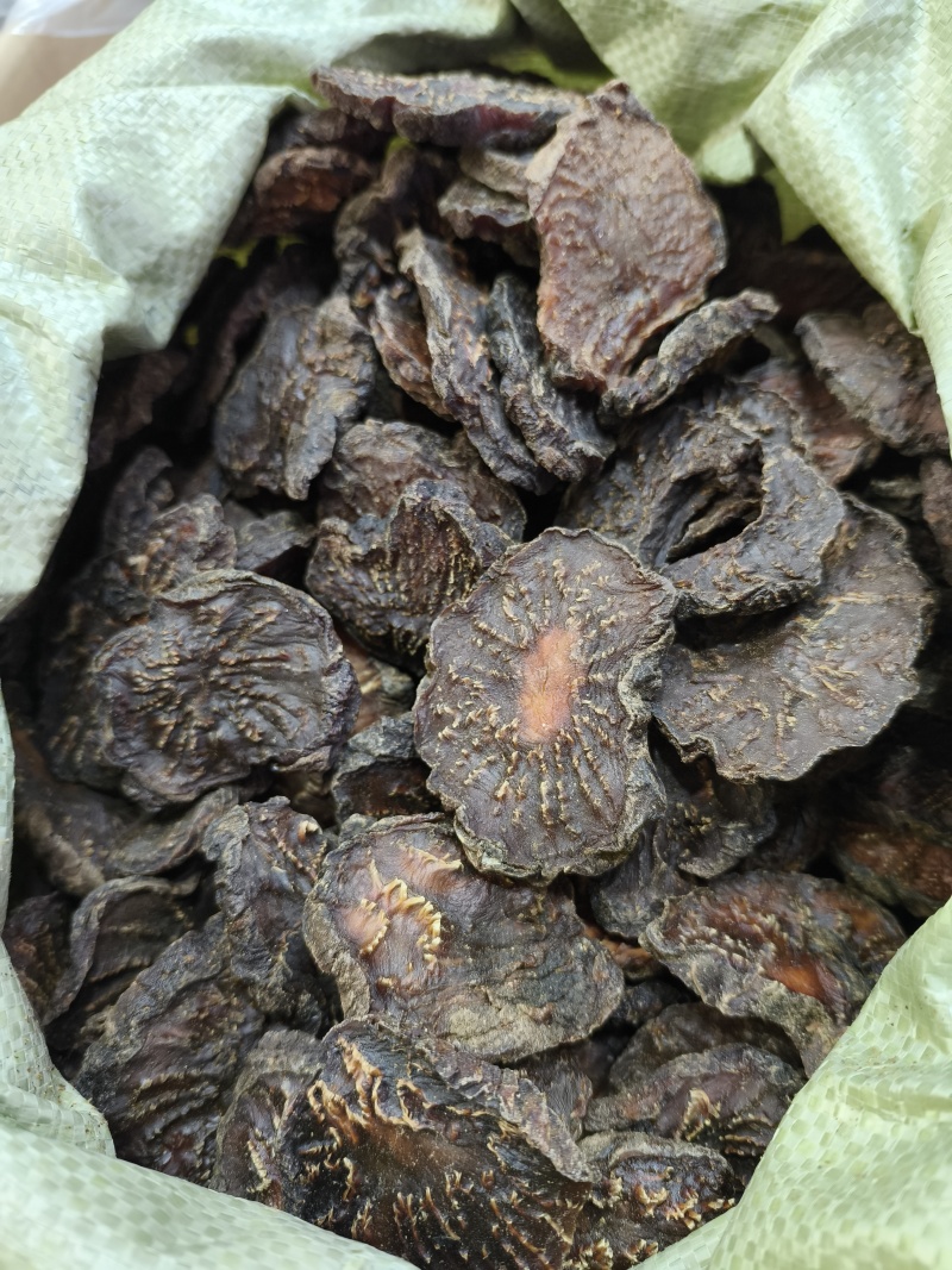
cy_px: 635
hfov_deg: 58.9
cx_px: 476
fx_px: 844
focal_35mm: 23
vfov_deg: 73.9
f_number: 1.6
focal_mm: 5.84
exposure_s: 1/50
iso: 400
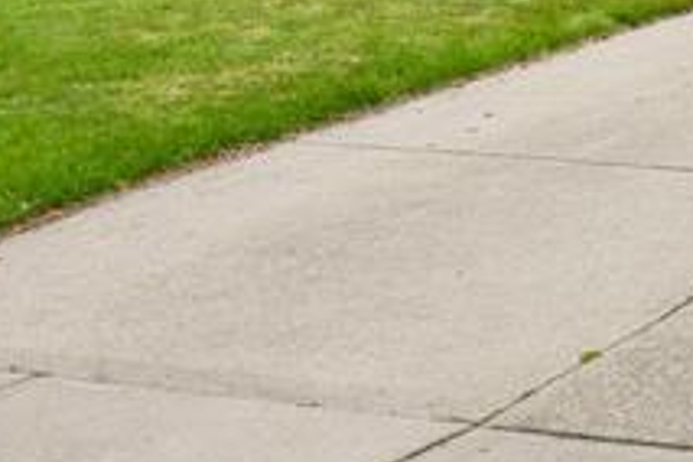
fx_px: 1944
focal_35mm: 101
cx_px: 1103
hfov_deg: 17.7
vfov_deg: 13.0
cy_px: -156
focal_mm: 14
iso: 100
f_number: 8
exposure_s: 1/125
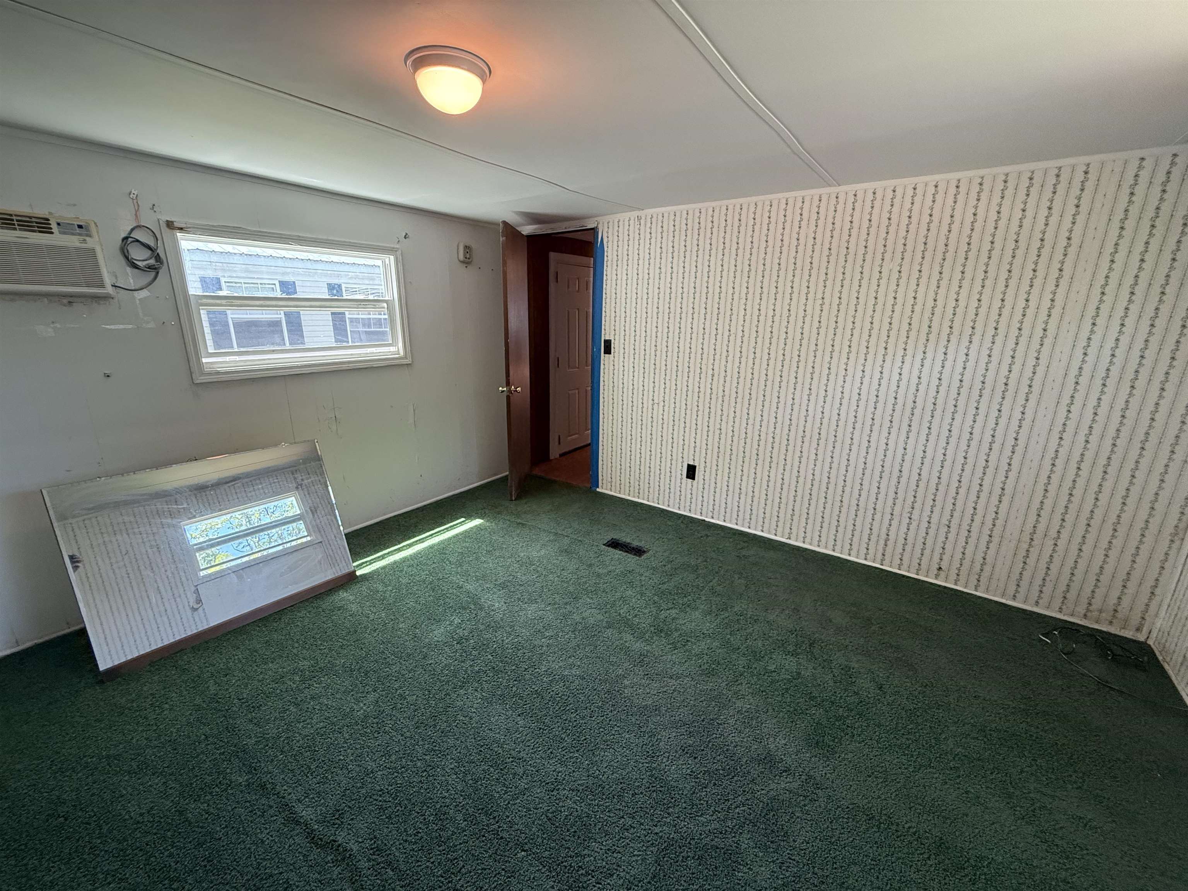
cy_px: 446
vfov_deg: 85.7
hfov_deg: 102.1
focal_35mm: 14
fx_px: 480
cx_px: 594
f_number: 2.2
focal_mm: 2.22
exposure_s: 1/120
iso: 400
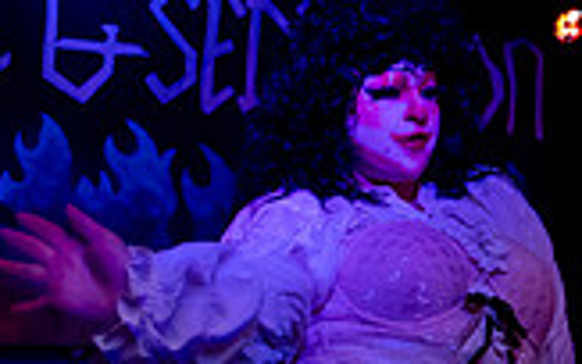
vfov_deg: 14.7
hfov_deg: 21.6
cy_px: 219
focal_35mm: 89
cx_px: 698
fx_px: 1412
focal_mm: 24
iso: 5000
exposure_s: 1/60
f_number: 4
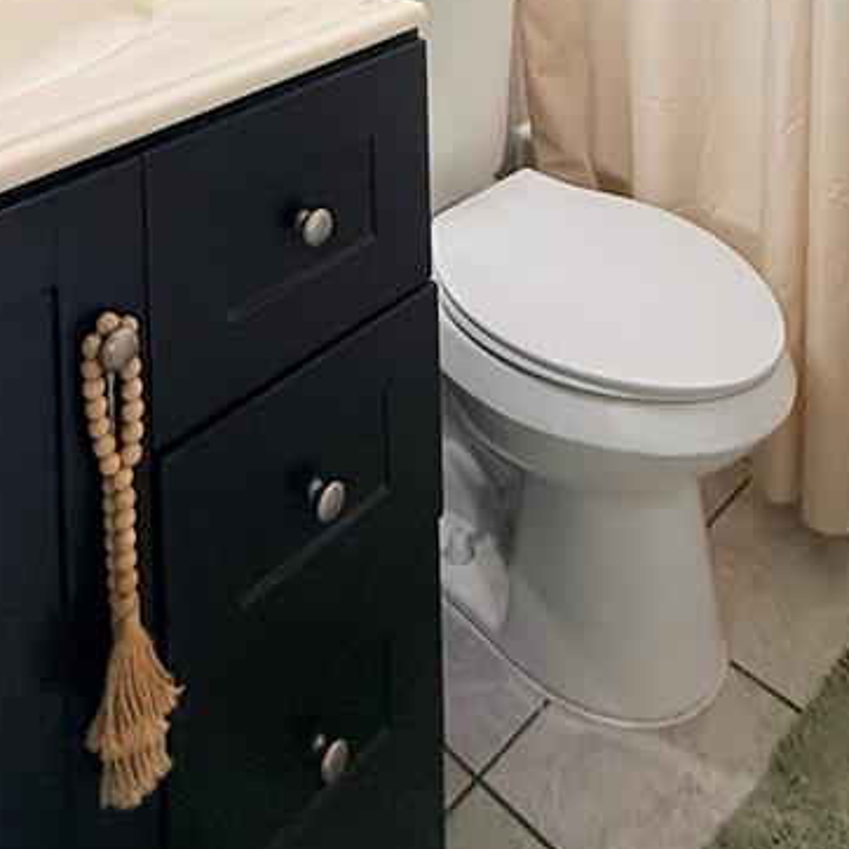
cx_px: 514
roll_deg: +1.4
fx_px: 1138
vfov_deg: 29.7
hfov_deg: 40.7
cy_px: -335
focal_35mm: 41
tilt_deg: -2.1
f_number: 2.2
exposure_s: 1/120
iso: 200
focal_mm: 2.22
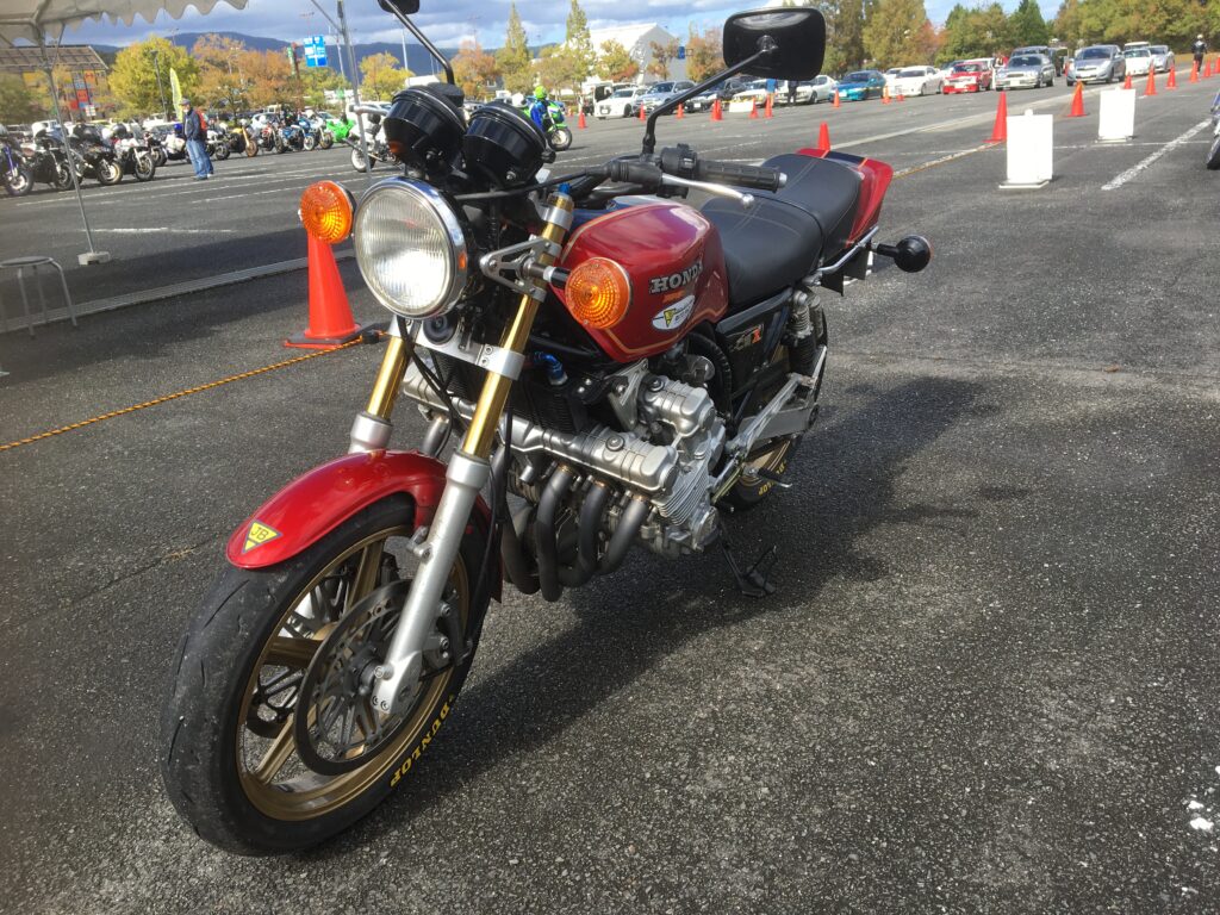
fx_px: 1022
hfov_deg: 61.7
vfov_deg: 48.2
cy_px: 458
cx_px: 610
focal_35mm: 29
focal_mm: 4.15
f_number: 2.2
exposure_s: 1/712
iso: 25
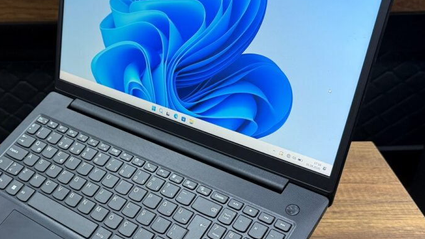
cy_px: 166
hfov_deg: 43.9
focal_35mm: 46
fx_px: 519
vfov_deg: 25.8
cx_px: 138
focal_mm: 6.76
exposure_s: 1/50
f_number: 1.78
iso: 200
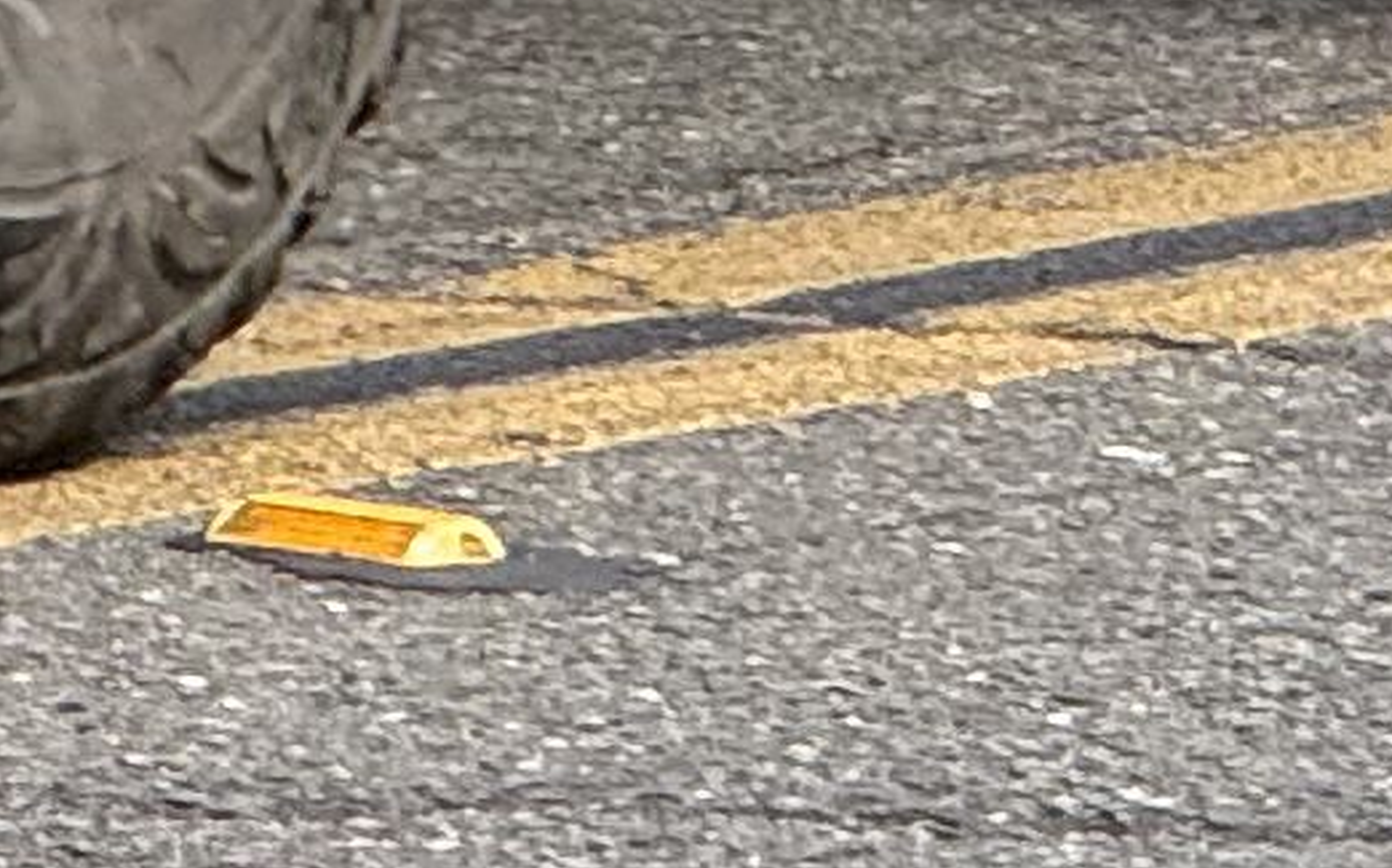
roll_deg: -1.2
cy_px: -2203
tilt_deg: -1.9
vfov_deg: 1.3
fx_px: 37347
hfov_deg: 2.1
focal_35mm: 985
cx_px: -1651
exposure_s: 1/649
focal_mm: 15.66
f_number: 2.8
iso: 64
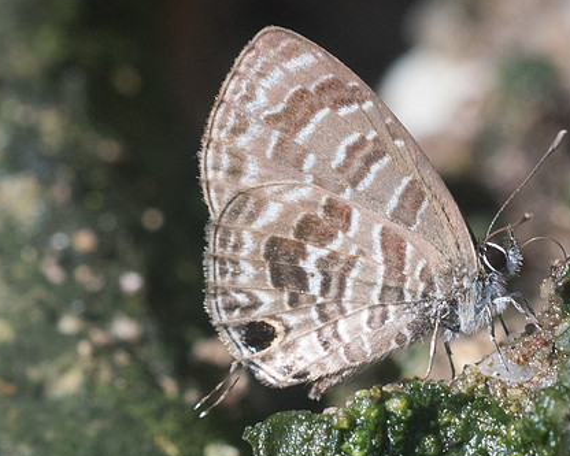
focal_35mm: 740
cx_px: 363
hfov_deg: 2.6
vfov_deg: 2.1
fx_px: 12487
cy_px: 243
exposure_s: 1/400
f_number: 11
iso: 800
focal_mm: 150
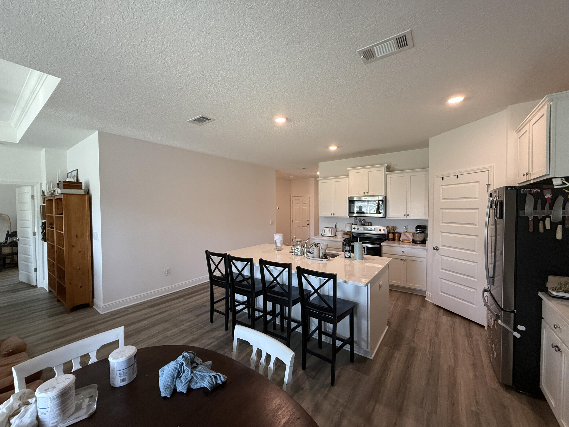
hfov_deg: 102.1
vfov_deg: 85.7
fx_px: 230
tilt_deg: -1.1
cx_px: 284
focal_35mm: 14
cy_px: 214
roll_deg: -0.3
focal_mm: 2.22
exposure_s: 1/120
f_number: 2.2
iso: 320
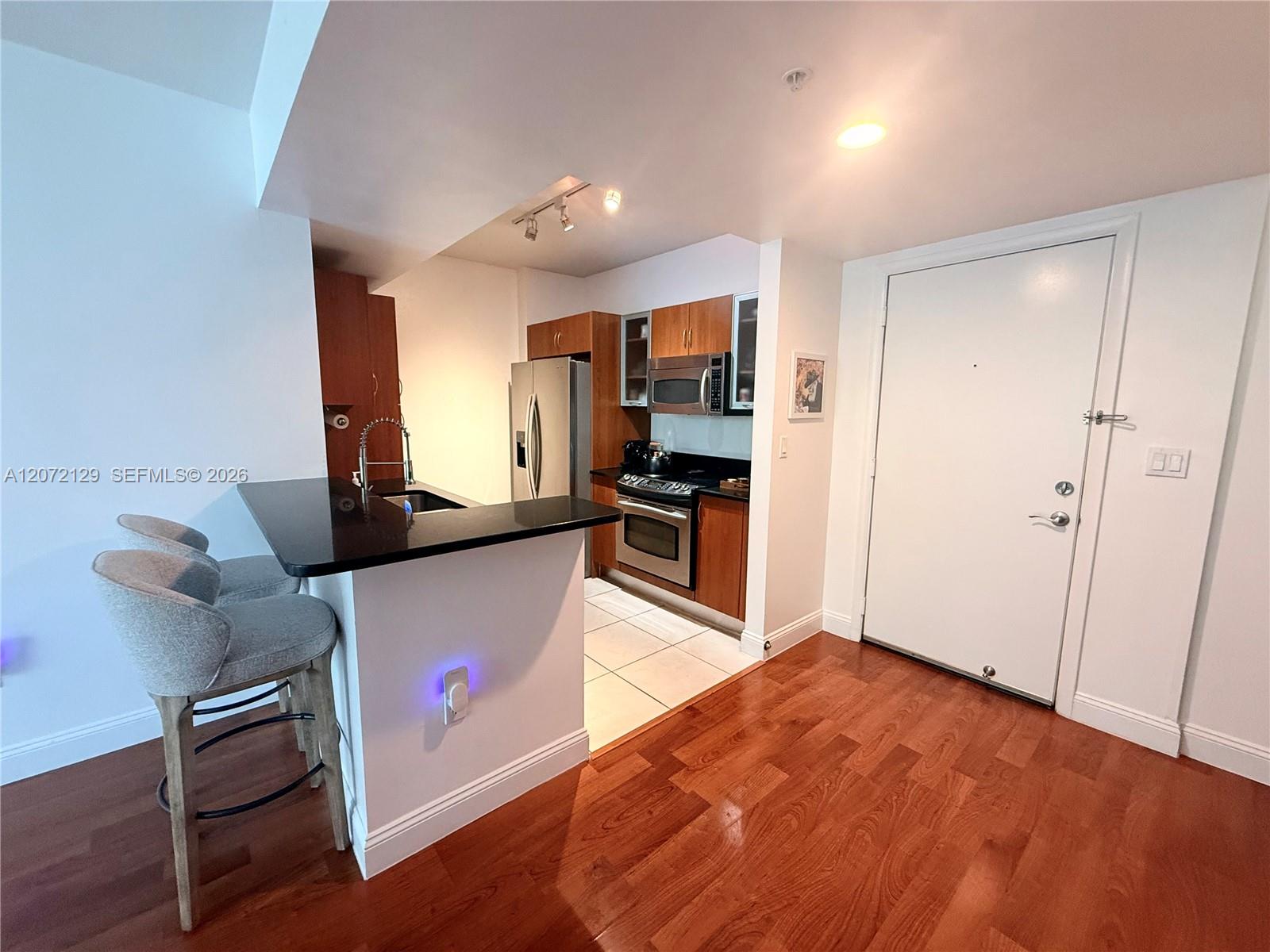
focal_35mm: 14
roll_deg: -0.2
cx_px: 635
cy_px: 476
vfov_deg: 85.7
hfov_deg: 102.1
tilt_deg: -7.4
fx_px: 514
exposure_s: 1/60
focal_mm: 2.22
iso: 320
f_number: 2.2
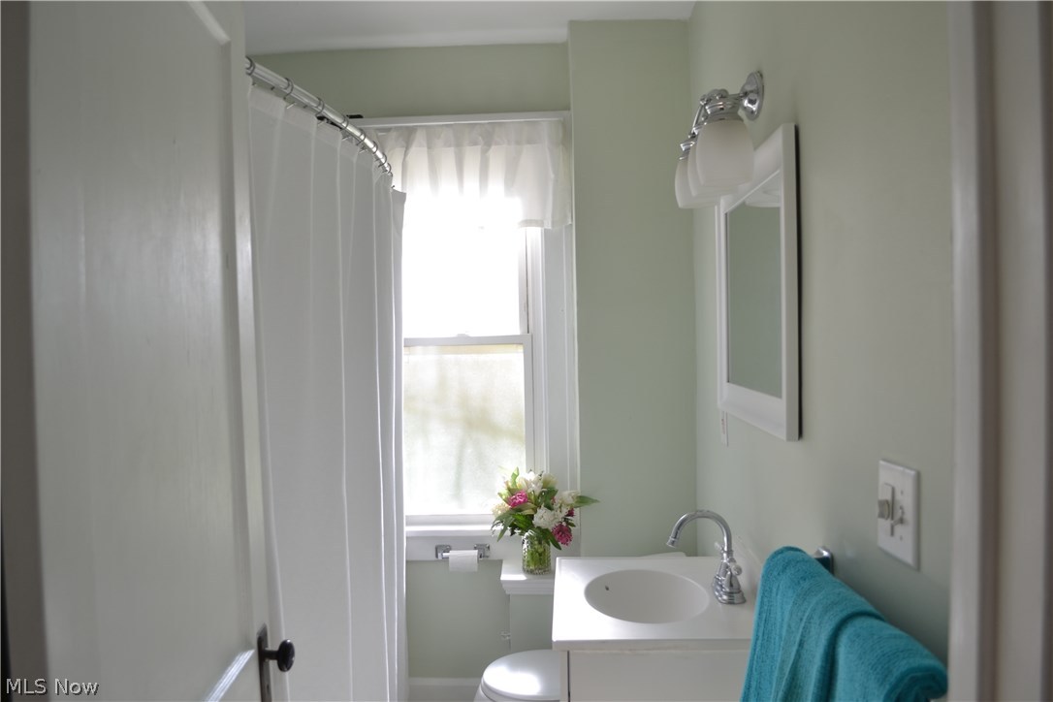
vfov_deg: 47.9
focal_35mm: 27
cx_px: 526
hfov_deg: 67.4
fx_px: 790
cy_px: 351
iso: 100
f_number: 4.5
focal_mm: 18
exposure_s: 1/60
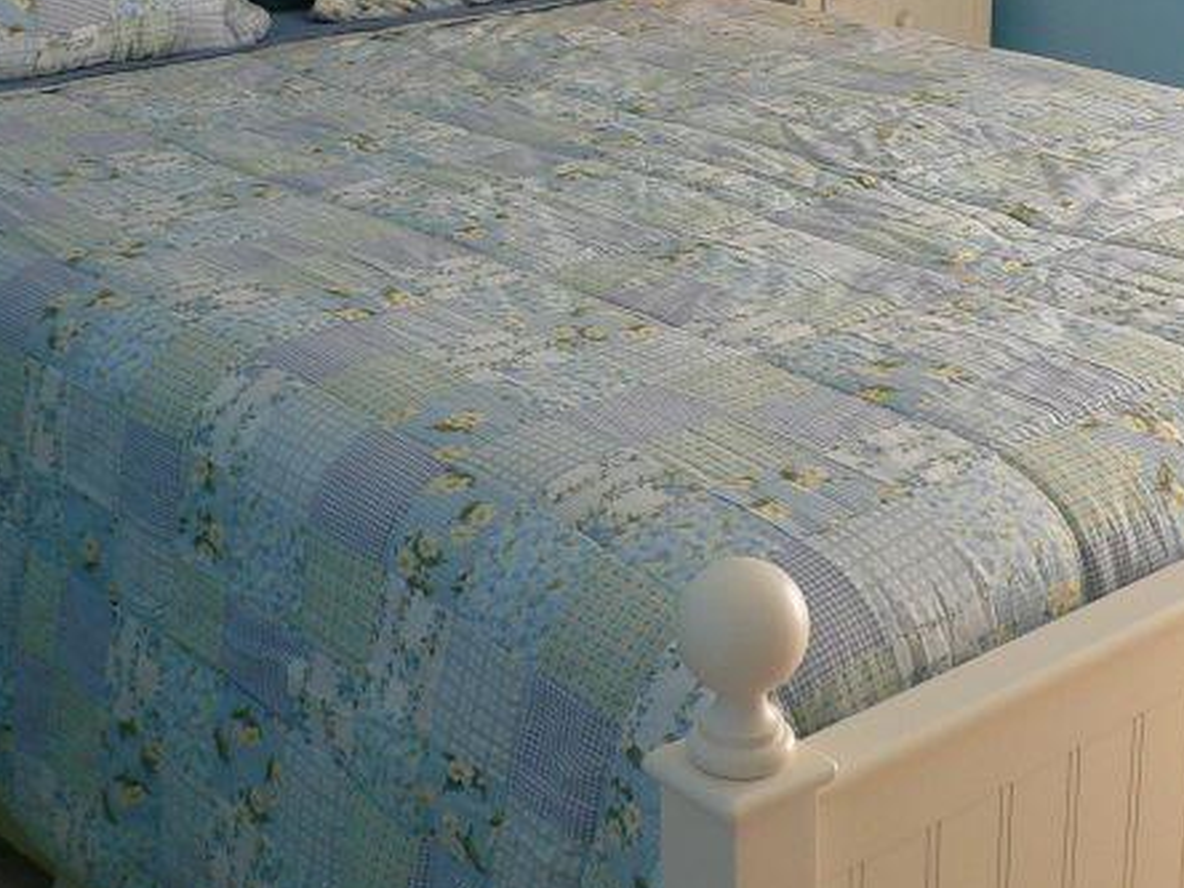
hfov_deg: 30.6
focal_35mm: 63
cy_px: 187
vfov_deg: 23.0
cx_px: 749
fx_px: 2155
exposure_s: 1/25
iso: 100
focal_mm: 5.8
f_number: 2.8
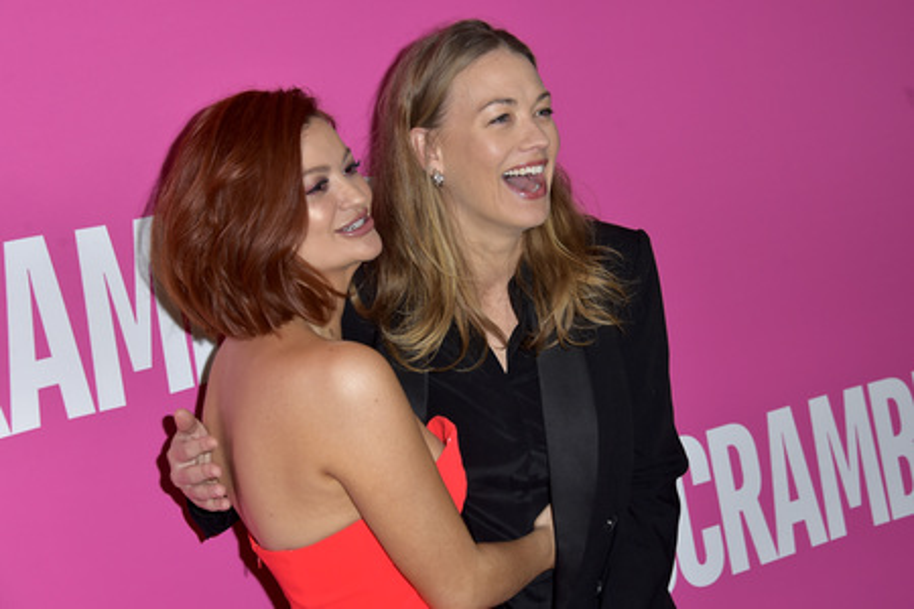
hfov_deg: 28.8
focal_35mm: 70
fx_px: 1777
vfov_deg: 19.5
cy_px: 304
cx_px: 457
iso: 320
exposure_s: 1/250
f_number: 6.3
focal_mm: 70
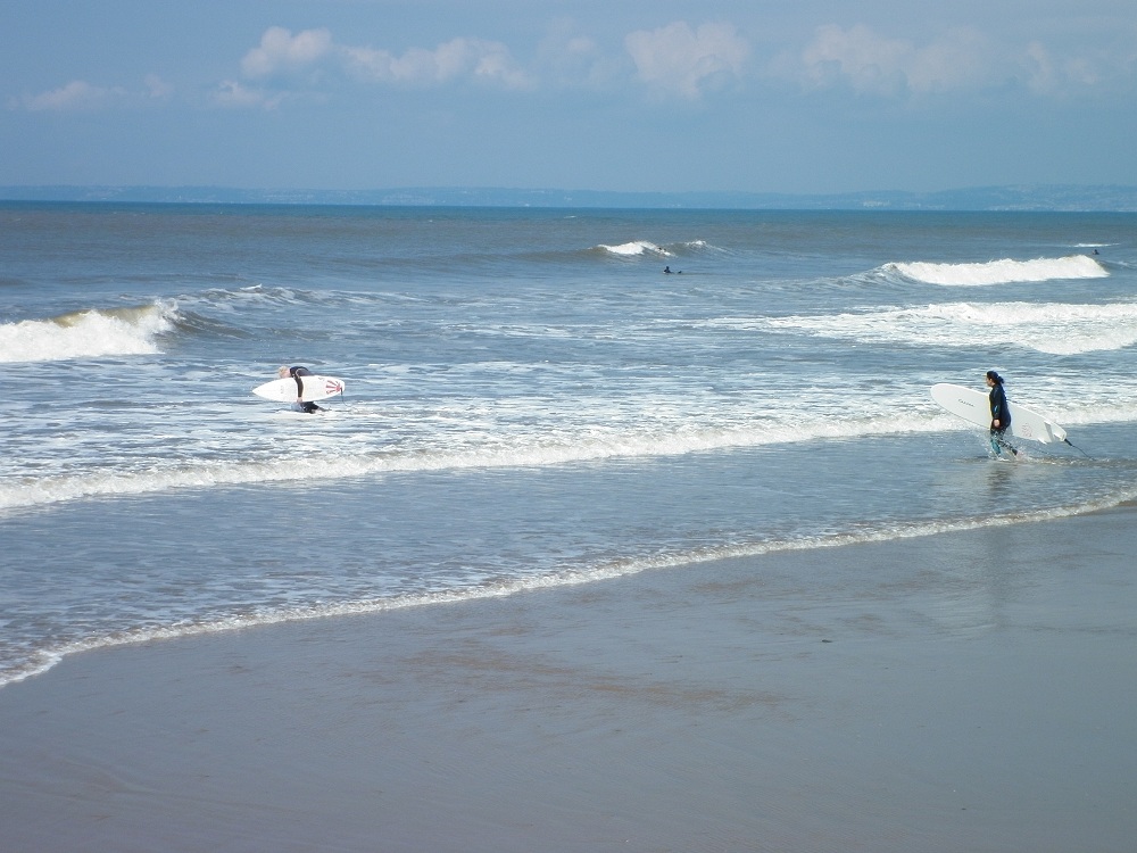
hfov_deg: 17.6
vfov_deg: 13.2
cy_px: 426
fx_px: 3679
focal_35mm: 112
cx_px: 568
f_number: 6.2
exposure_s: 1/400
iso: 80
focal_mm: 20
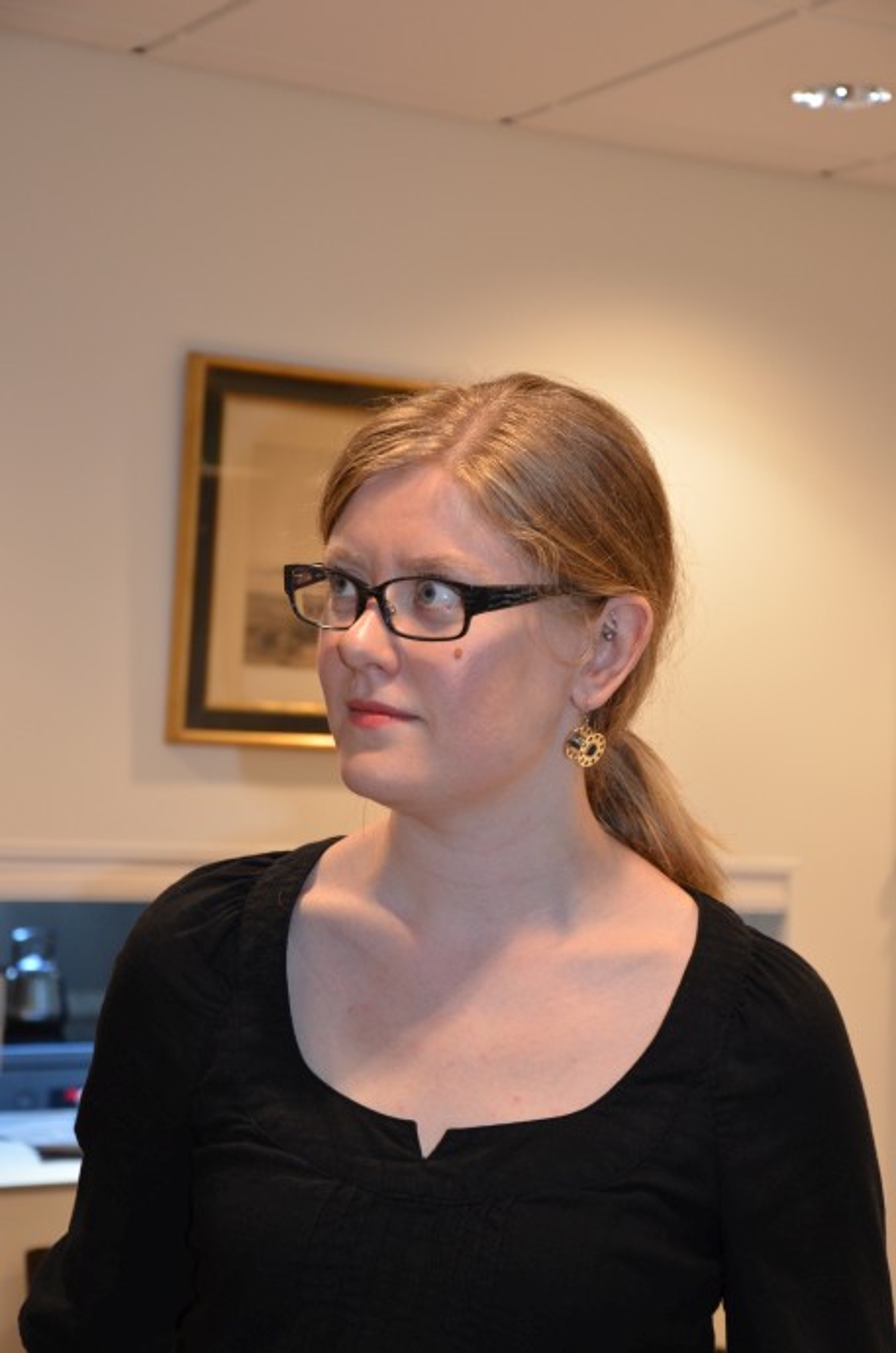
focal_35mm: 75
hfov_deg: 18.1
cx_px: 448
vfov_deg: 27.0
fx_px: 2813
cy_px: 676
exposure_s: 1/60
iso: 720
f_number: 5
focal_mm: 50
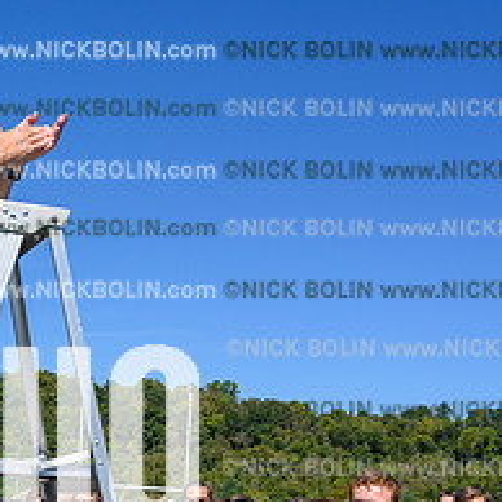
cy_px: 470
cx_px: 16
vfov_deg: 27.0
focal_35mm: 61
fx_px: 1001
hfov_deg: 26.8
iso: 160
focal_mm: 24
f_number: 8
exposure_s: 1/640
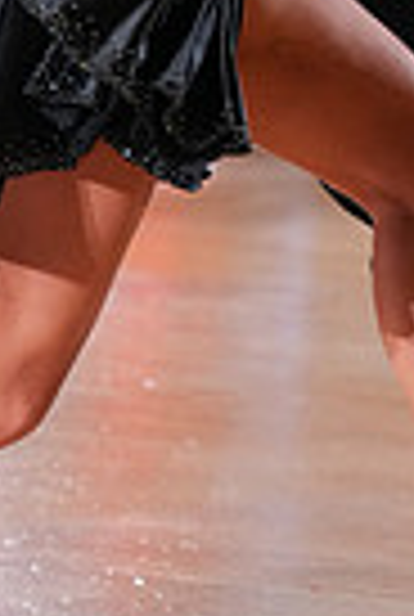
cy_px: -351
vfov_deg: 5.1
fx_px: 6813
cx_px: 245
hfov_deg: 3.5
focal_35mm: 397
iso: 4000
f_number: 4
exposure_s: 1/500
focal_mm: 94
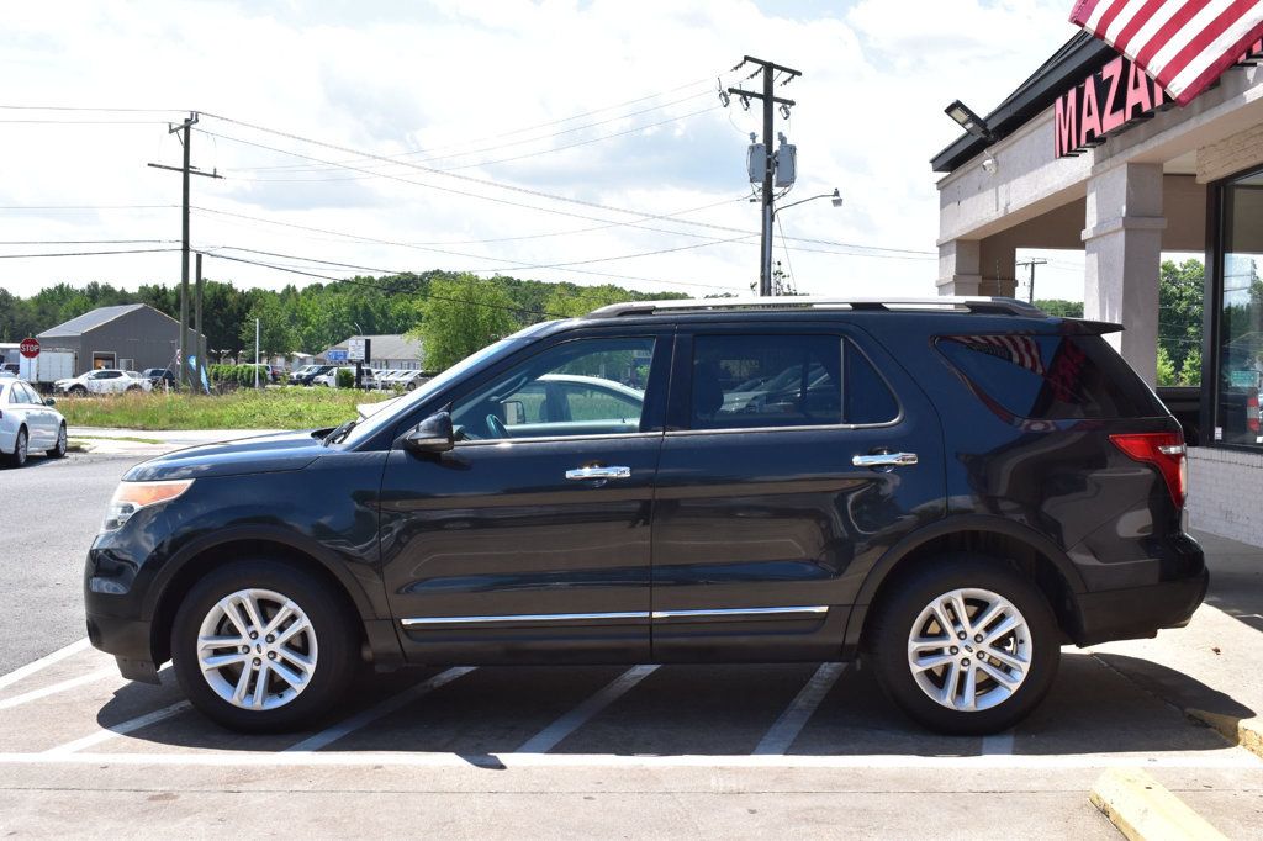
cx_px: 632
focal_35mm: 38
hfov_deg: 51.3
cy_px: 420
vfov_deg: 35.5
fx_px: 1315
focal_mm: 25
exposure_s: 1/400
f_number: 11
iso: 400
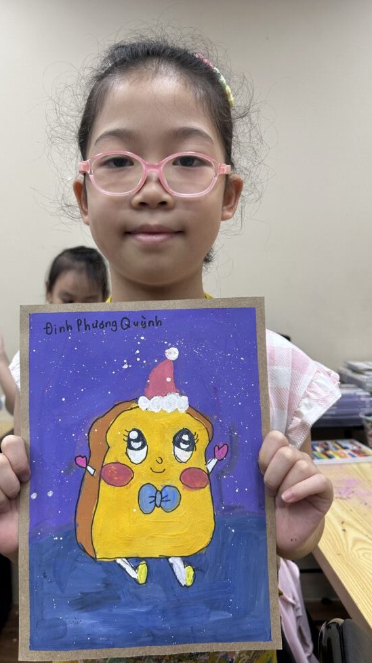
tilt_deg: -3.7
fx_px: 509
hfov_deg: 40.0
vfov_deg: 66.1
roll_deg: +2.1
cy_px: 329
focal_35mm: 29
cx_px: 150
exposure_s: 1/100
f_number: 1.5
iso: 50
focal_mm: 5.7
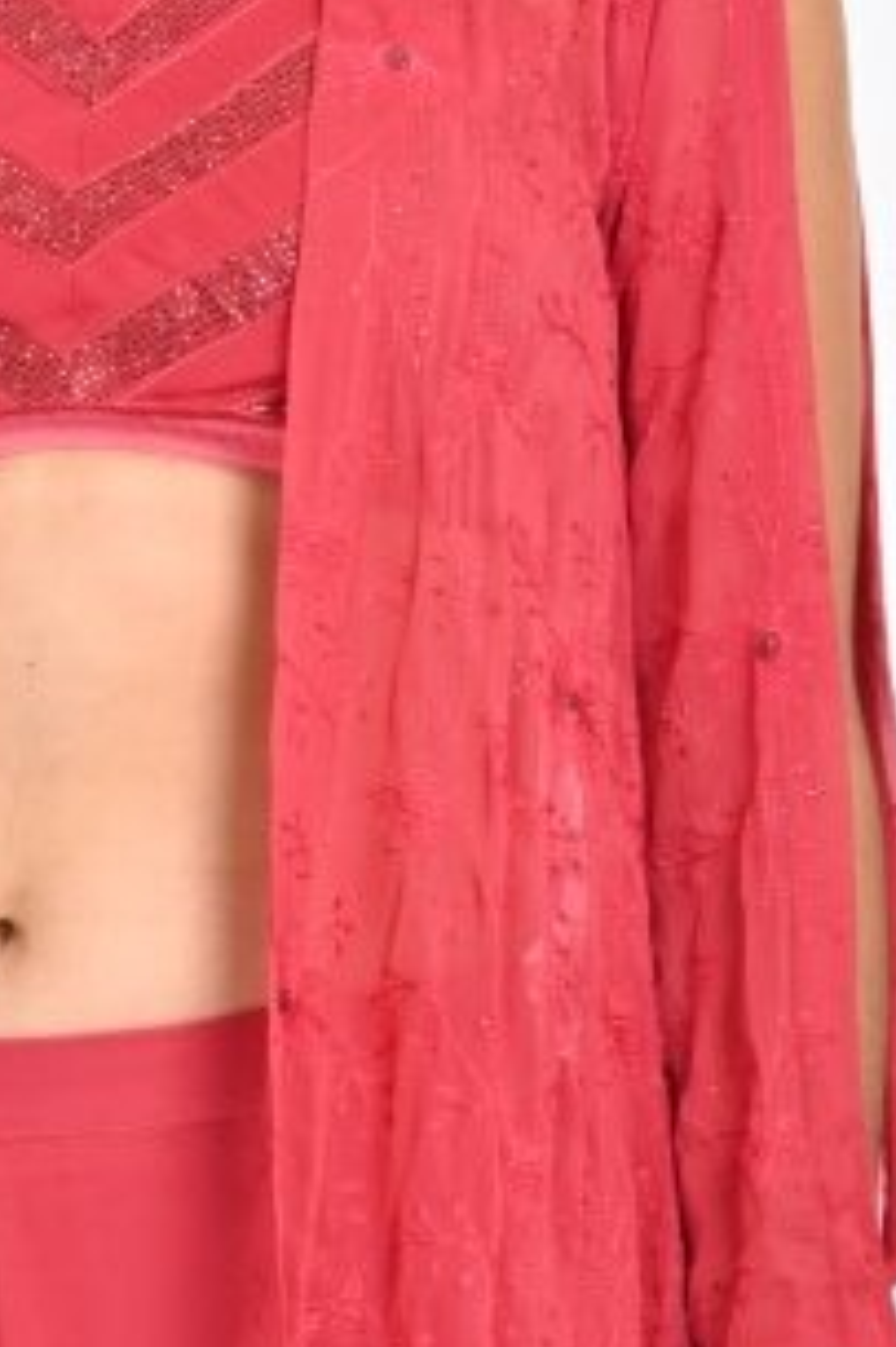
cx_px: 66
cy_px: 1738
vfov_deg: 7.2
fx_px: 10539
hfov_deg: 4.9
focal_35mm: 282
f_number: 8
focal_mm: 53
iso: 320
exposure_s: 1/160
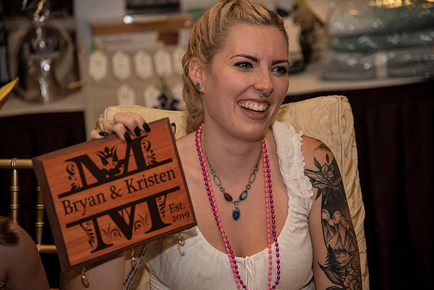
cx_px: 217
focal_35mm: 120
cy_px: 145
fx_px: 1447
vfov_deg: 11.4
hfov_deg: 17.1
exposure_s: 1/200
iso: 640
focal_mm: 120
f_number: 4
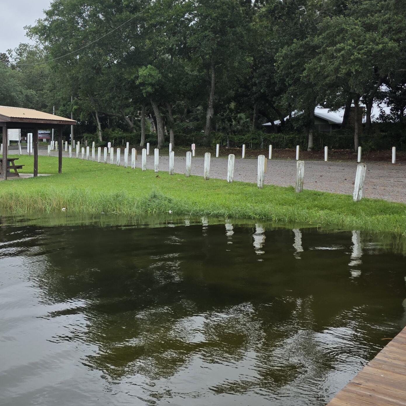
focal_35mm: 44
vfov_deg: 38.3
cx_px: 50
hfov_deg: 36.3
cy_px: 178
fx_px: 584
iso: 80
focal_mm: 6.3
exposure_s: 1/2600
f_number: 1.7
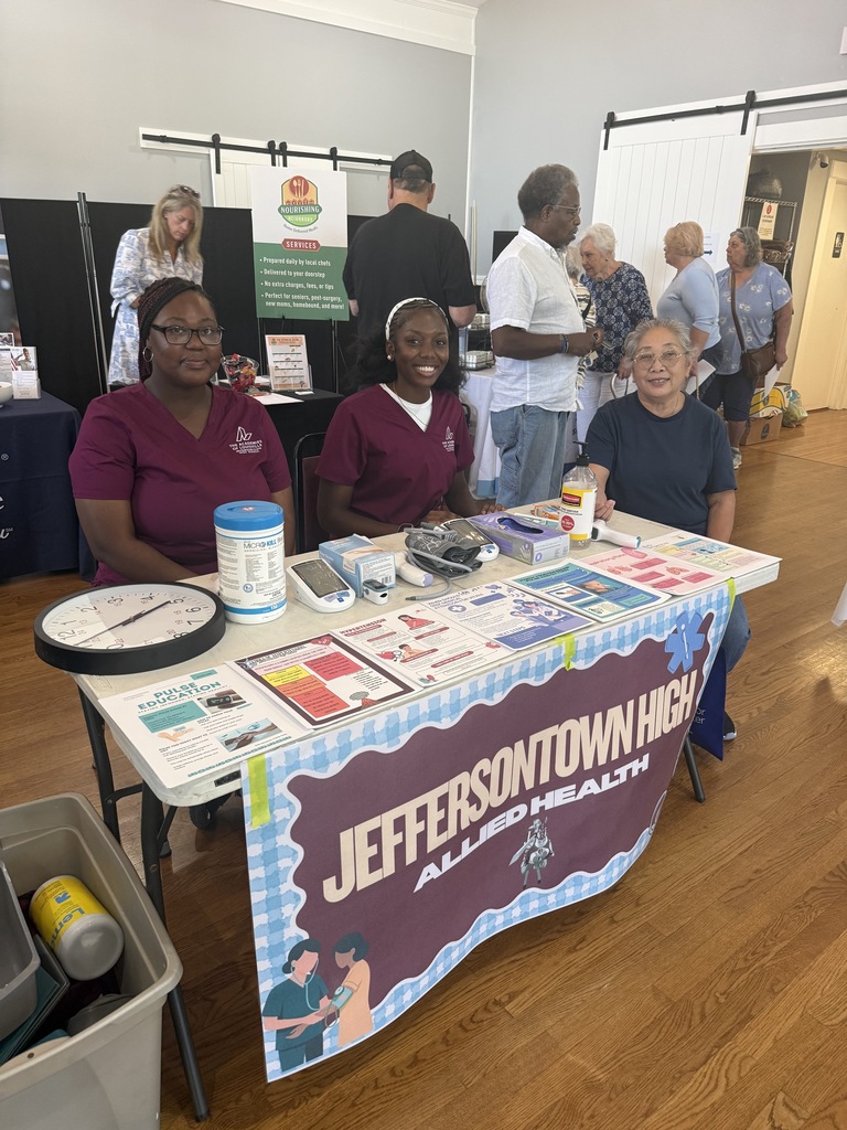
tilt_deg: -21.0
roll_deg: -2.1
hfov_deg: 56.8
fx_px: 783
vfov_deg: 71.6
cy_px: 565
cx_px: 424
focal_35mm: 24
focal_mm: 6.76
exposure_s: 1/60
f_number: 1.78
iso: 200
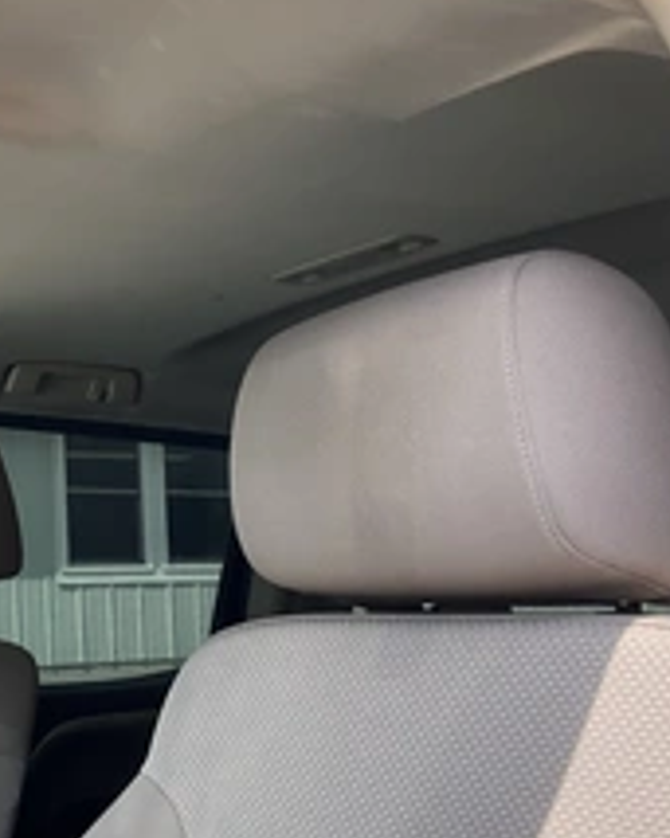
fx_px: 1315
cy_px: 560
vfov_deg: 35.0
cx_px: 35
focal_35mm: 53
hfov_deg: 27.3
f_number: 1.8
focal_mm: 3
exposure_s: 1/342
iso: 25
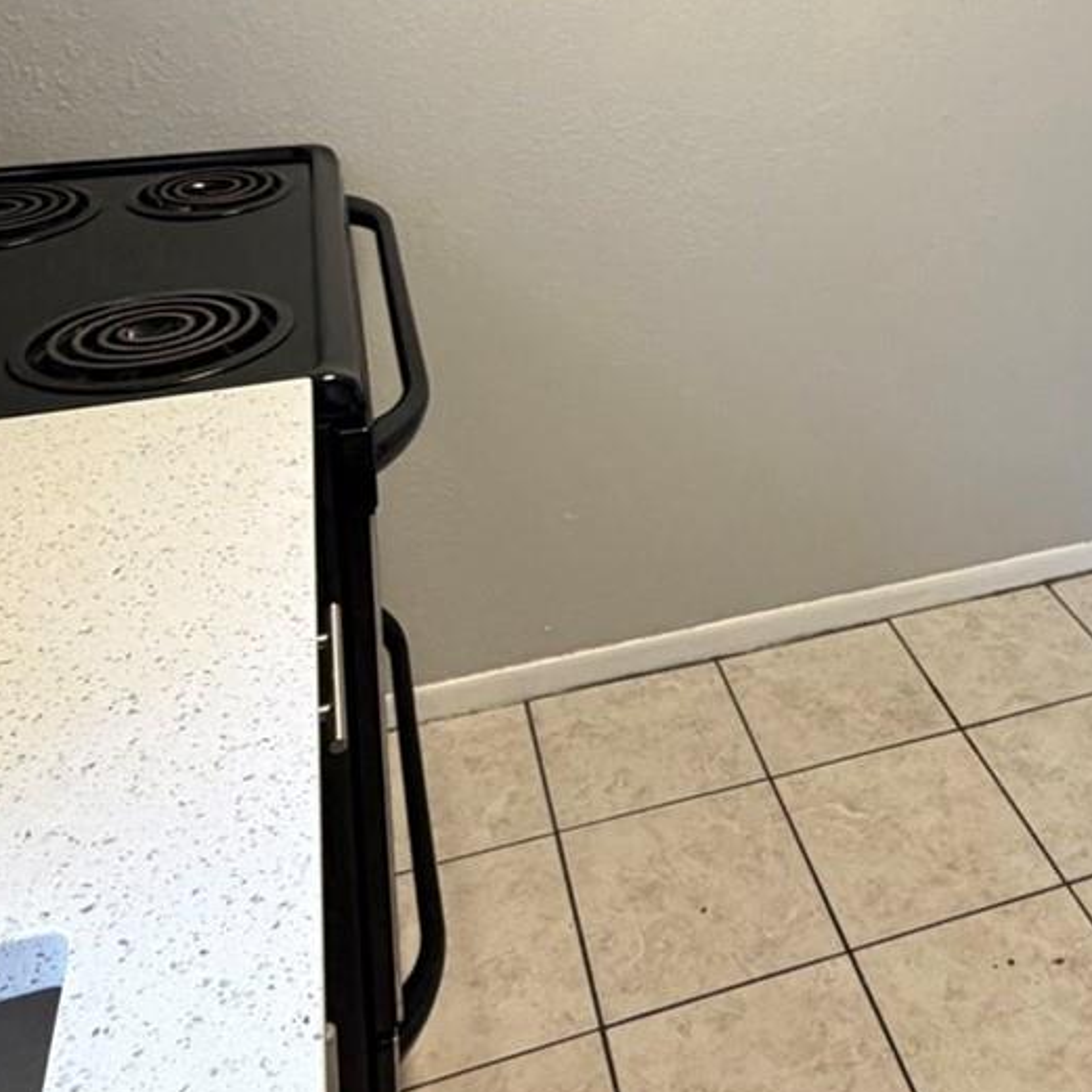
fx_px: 1356
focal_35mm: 38
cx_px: 813
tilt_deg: -10.1
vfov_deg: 38.8
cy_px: -2
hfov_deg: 42.6
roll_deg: -0.3
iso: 320
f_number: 2.2
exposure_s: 1/60
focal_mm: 2.22
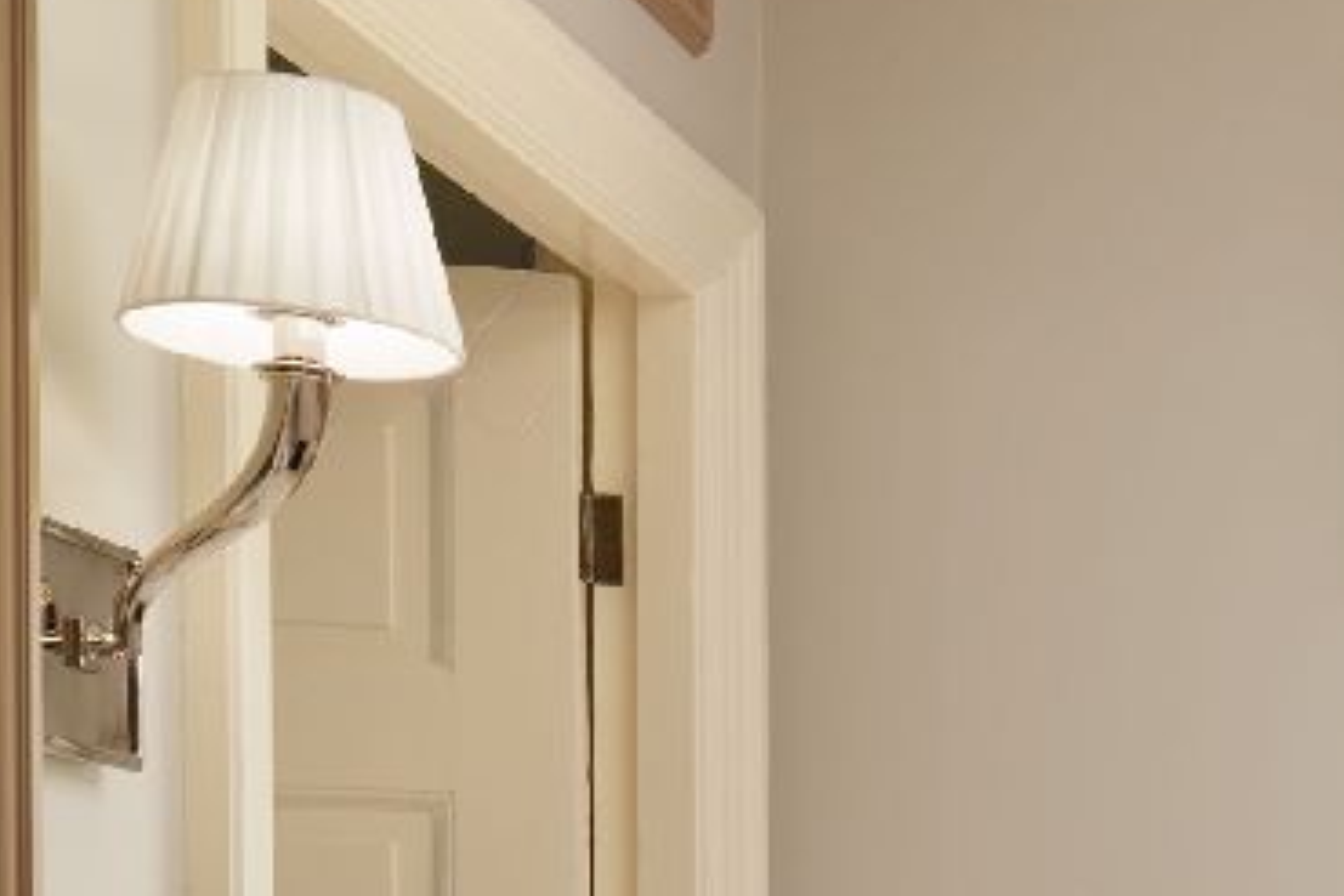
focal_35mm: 91
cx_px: 2794
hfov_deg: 16.3
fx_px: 3397
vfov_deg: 14.4
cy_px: 1189
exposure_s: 1/250
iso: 100
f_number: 16
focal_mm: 21
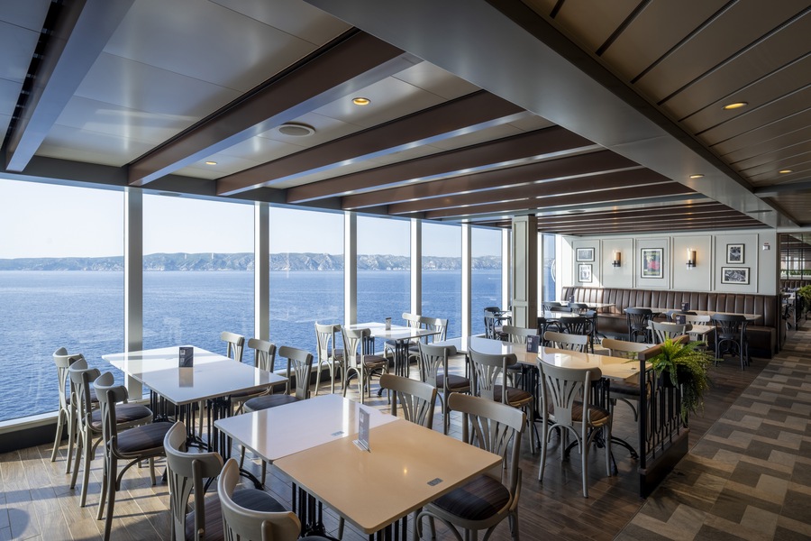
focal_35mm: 20
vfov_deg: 61.9
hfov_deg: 84.0
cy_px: 270
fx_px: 451
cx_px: 406
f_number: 11
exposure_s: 1/60
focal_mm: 20
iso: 200
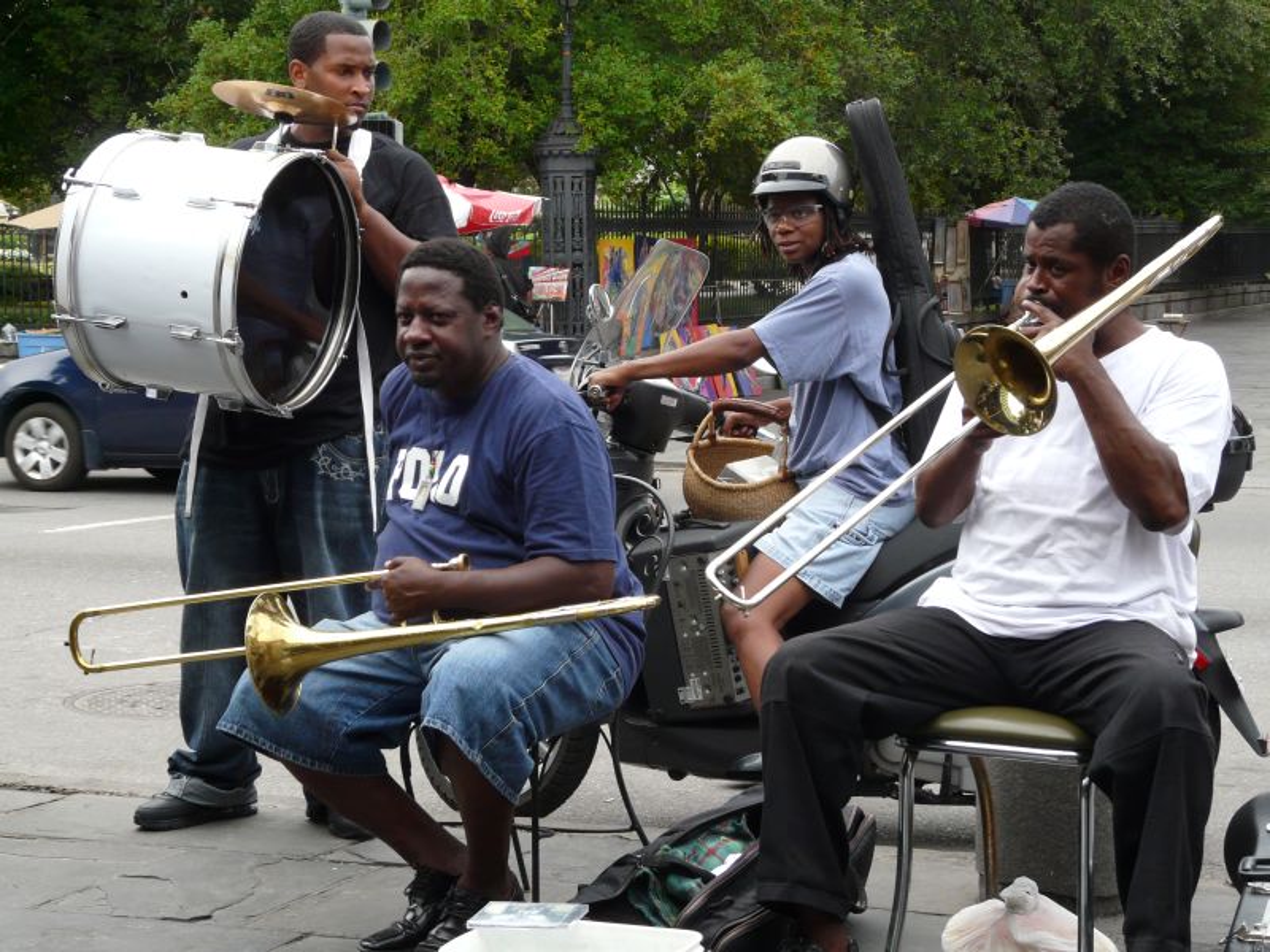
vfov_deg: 21.9
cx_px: 635
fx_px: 2458
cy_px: 476
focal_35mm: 67
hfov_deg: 29.0
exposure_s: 1/200
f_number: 4
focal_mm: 11.1
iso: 125
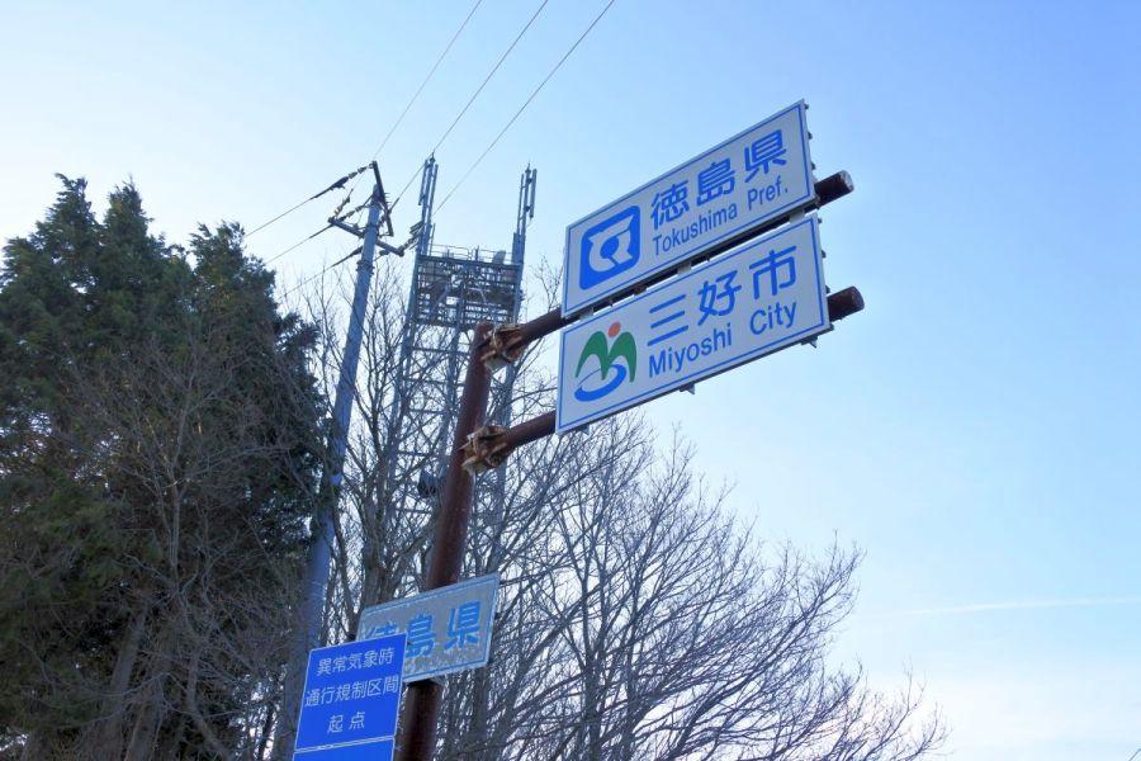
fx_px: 1078
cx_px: 570
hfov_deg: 55.8
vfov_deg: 38.9
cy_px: 380
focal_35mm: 34
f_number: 4
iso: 200
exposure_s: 1/400
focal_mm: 12.8
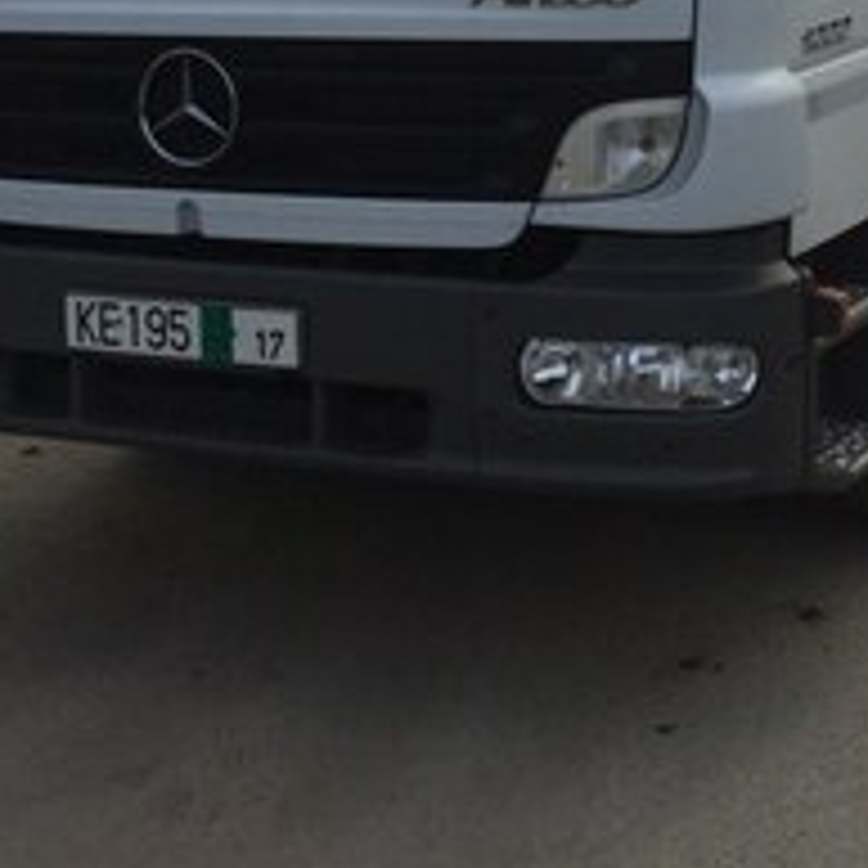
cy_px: -171
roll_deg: -0.7
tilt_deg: -2.4
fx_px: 1872
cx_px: 760
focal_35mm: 66
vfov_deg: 23.8
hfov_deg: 25.4
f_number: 2.2
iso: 32
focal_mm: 4.15
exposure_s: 1/1642
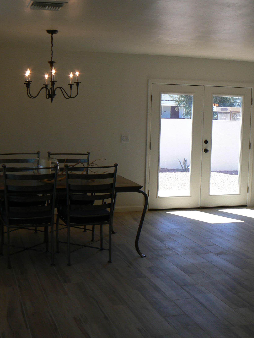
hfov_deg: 29.7
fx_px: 479
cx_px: 124
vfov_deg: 38.9
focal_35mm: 49
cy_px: 166
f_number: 4.5
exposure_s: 1/100
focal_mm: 6
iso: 80
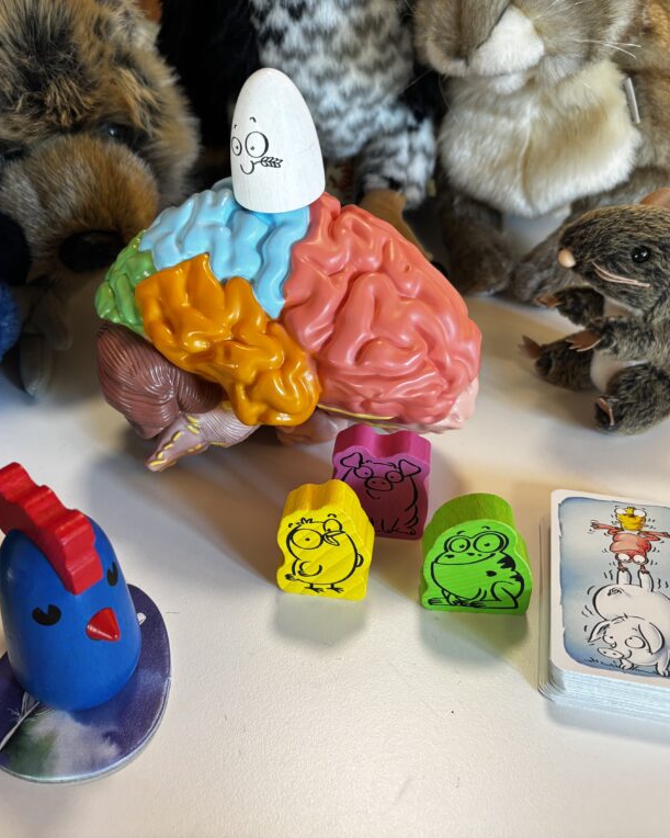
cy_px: 420
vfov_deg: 52.8
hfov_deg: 43.2
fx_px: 843
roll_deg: +1.1
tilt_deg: -36.8
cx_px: 284
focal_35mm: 34
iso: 125
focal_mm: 5.96
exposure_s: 1/100
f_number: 1.6
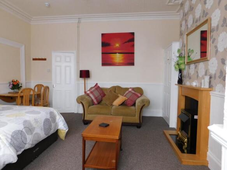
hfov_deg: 73.9
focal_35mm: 23
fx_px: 151
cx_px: 114
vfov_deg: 58.9
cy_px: 85
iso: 200
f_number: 3
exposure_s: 1/30
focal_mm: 4
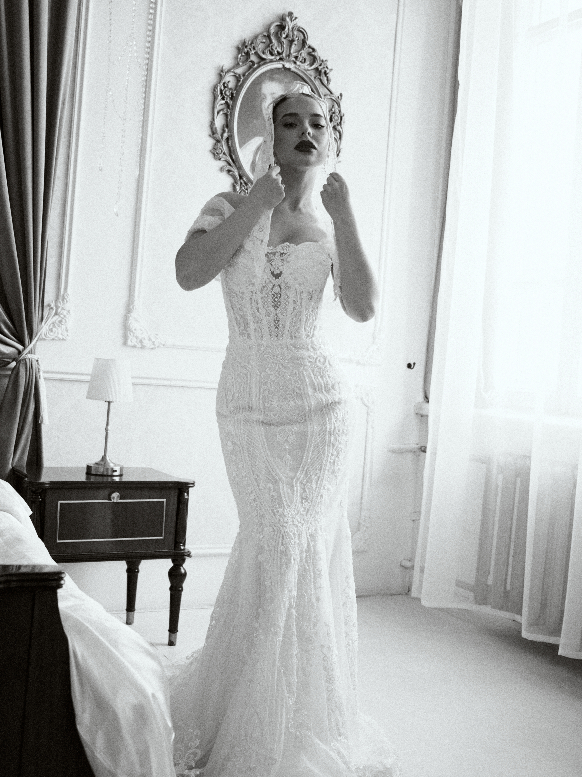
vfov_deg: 44.8
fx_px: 942
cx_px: 292
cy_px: 371
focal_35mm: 42
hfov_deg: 34.3
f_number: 3.2
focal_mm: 25.4
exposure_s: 1/100
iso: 400
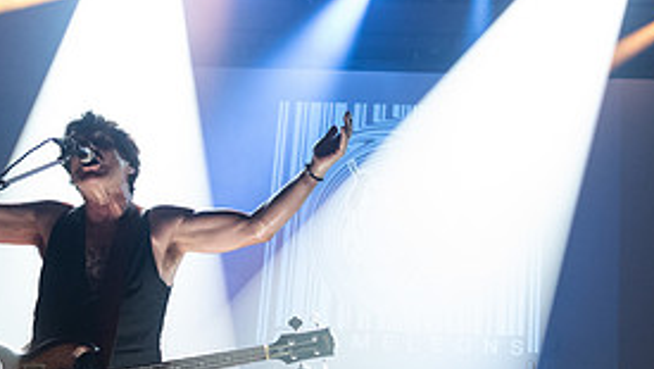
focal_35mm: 53
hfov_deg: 38.4
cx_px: 466
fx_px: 920
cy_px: 365
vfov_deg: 21.9
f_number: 3.2
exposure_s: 1/250
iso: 2500
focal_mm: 24
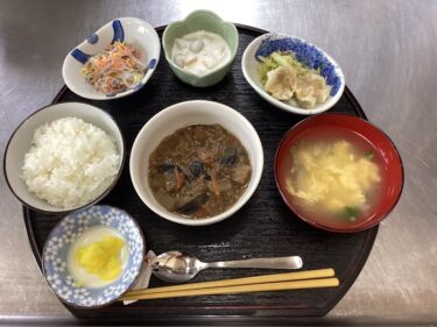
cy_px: 164
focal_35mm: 31
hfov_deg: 58.4
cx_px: 218
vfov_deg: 45.4
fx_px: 391
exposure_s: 1/60
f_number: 2.4
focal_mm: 3.3
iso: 200
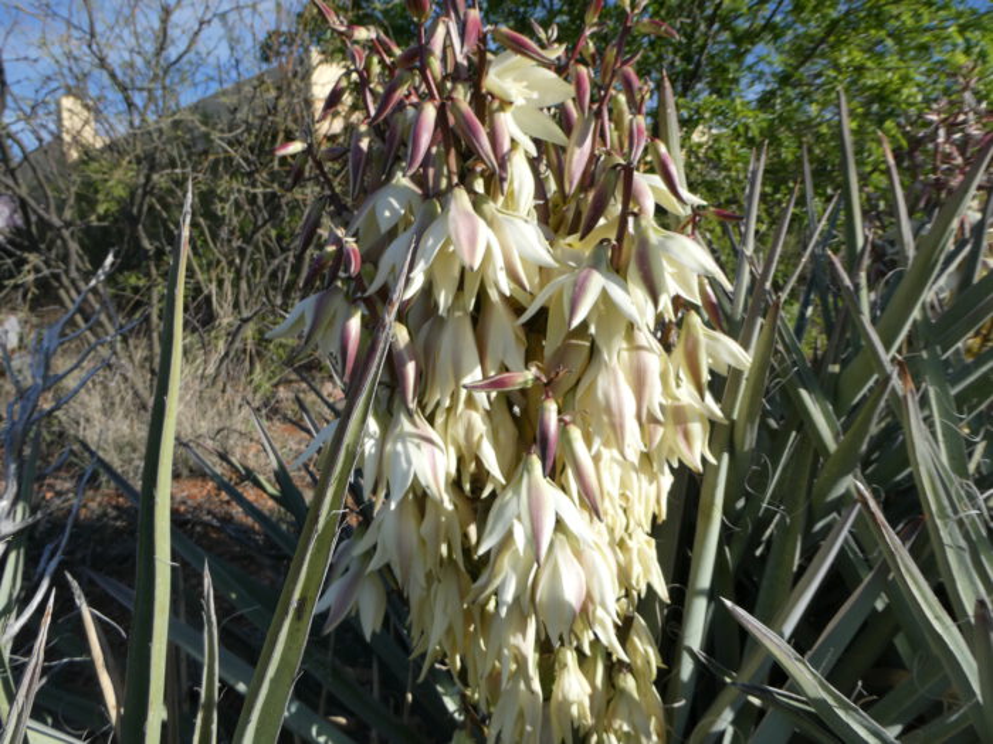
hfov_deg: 71.6
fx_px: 688
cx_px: 496
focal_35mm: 24
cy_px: 372
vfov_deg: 56.8
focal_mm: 4.3
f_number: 3.5
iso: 80
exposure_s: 1/1000
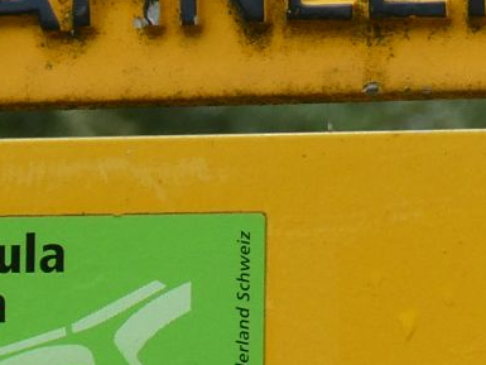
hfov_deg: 2.5
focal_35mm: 785
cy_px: 235
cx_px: 745
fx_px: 11025
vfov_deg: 1.9
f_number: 5.4
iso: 160
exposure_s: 1/80
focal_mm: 27.1
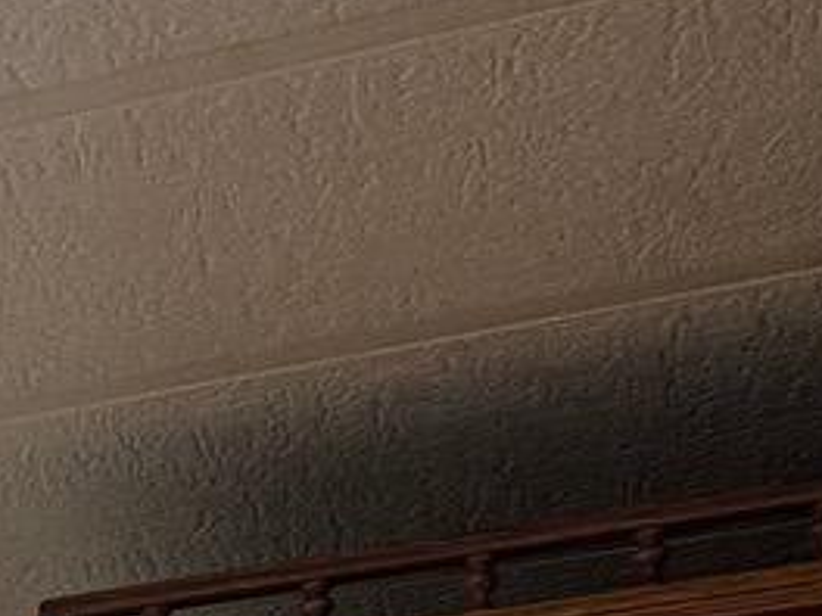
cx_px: -2127
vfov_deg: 6.6
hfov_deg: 8.0
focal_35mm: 186
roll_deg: -1.0
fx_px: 4417
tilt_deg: -2.8
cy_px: 2299
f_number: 1.78
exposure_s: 1/60
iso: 160
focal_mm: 6.76
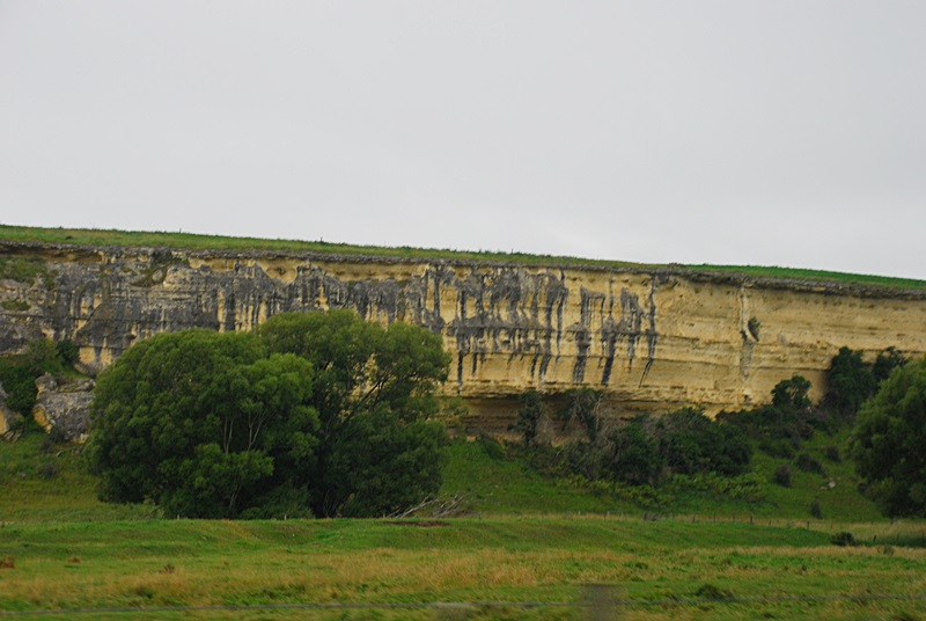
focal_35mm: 75
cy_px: 310
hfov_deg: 27.0
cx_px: 463
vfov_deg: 18.2
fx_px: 1932
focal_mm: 50
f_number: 6.3
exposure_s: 1/100
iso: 400
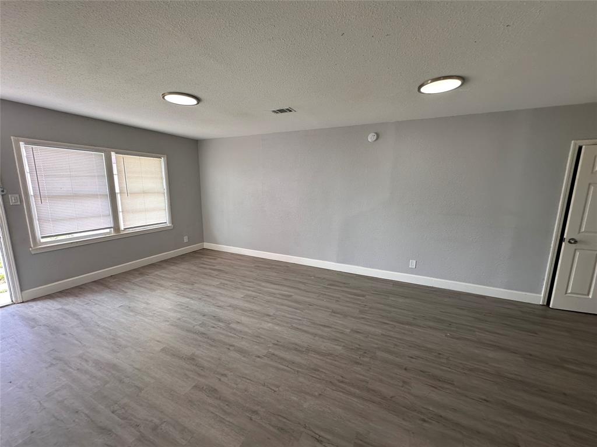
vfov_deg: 85.7
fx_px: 241
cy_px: 224
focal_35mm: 14
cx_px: 298
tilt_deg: -9.3
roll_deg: +0.2
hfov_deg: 102.1
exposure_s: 1/120
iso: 80
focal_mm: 2.22
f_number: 2.2
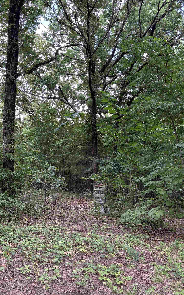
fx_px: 297
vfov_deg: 52.7
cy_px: 148
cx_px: 65
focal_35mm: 37
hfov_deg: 34.2
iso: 64
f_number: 1.6
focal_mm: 5.96
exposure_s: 1/132
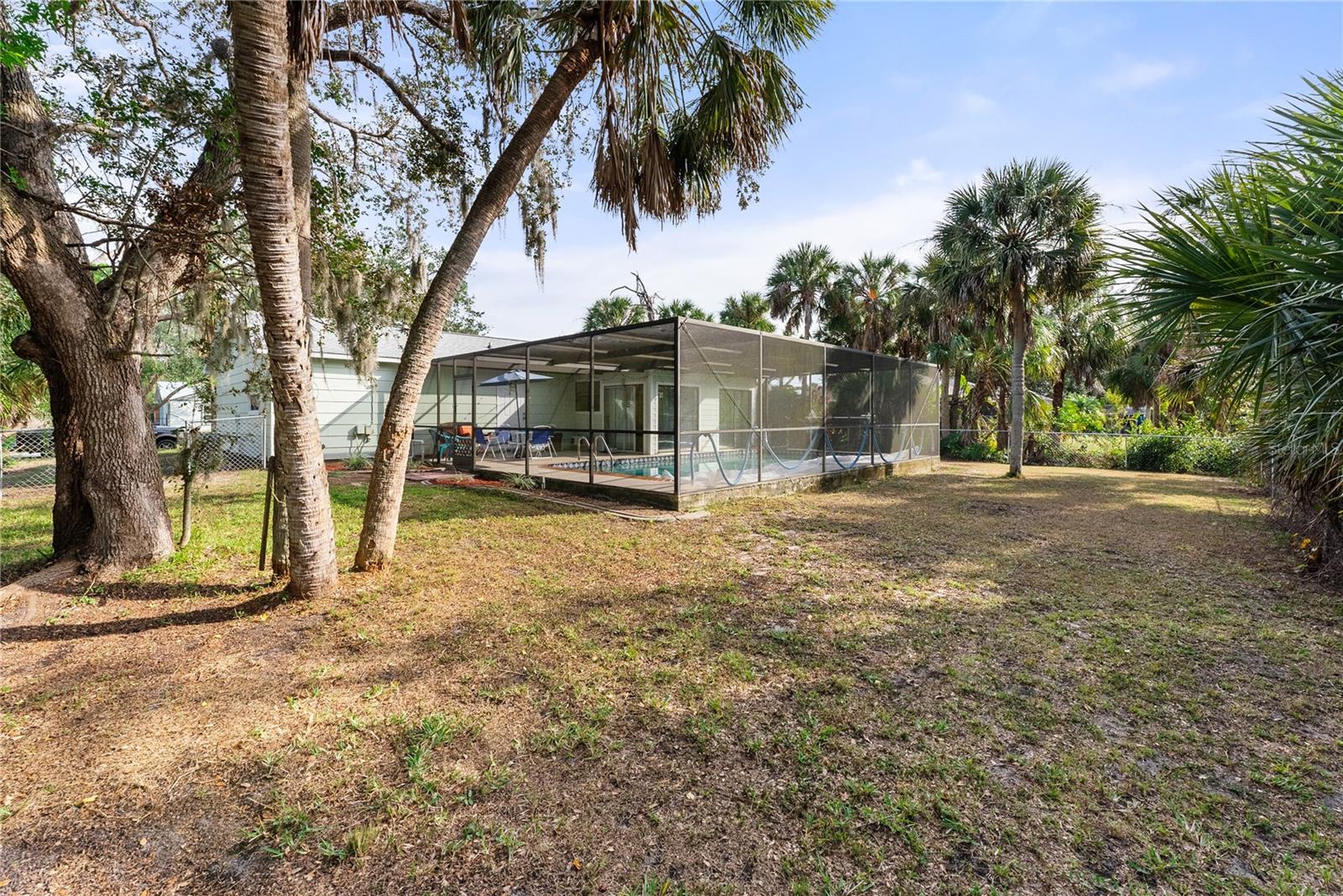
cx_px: 672
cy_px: 448
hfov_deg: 104.2
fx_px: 522
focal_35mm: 14
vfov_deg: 81.3
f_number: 9
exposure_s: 1/125
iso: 640
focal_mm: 14
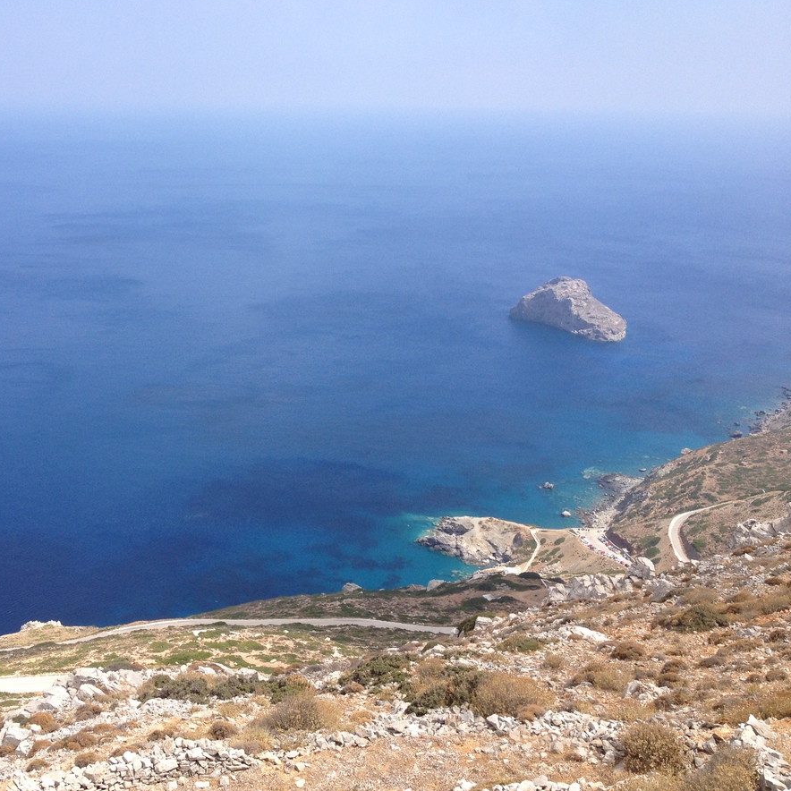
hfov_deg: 39.5
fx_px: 1086
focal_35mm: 42
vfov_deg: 40.0
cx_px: 257
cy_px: 390
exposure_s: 1/1453
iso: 50
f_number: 2.4
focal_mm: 4.28
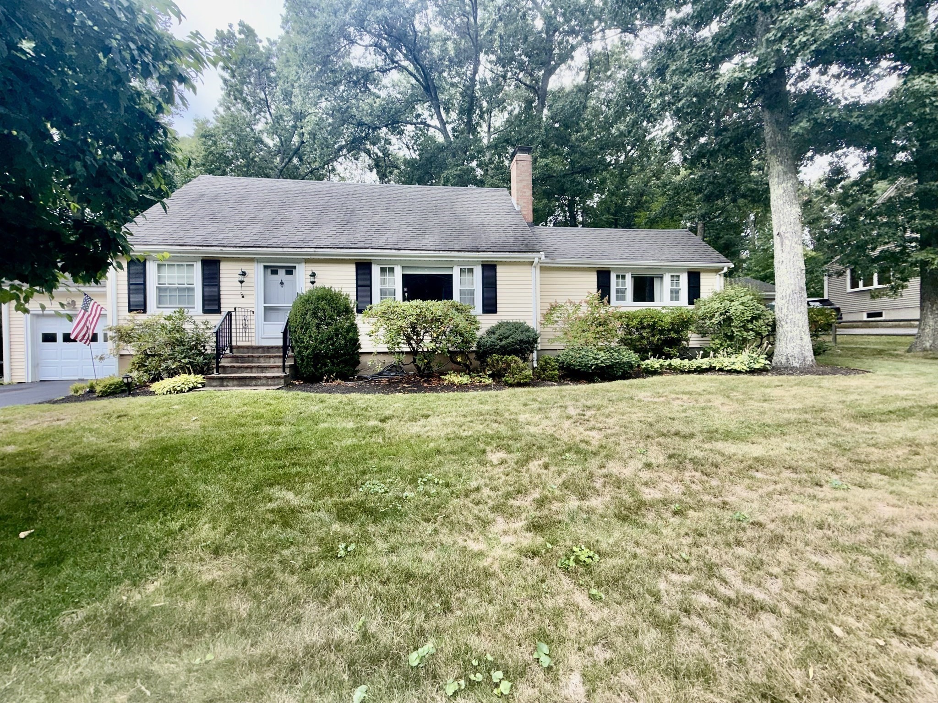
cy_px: 352
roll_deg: +0.7
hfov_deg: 102.1
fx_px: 379
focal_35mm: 14
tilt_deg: -0.3
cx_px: 469
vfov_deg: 85.7
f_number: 2.2
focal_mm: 2.22
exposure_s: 1/158
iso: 16
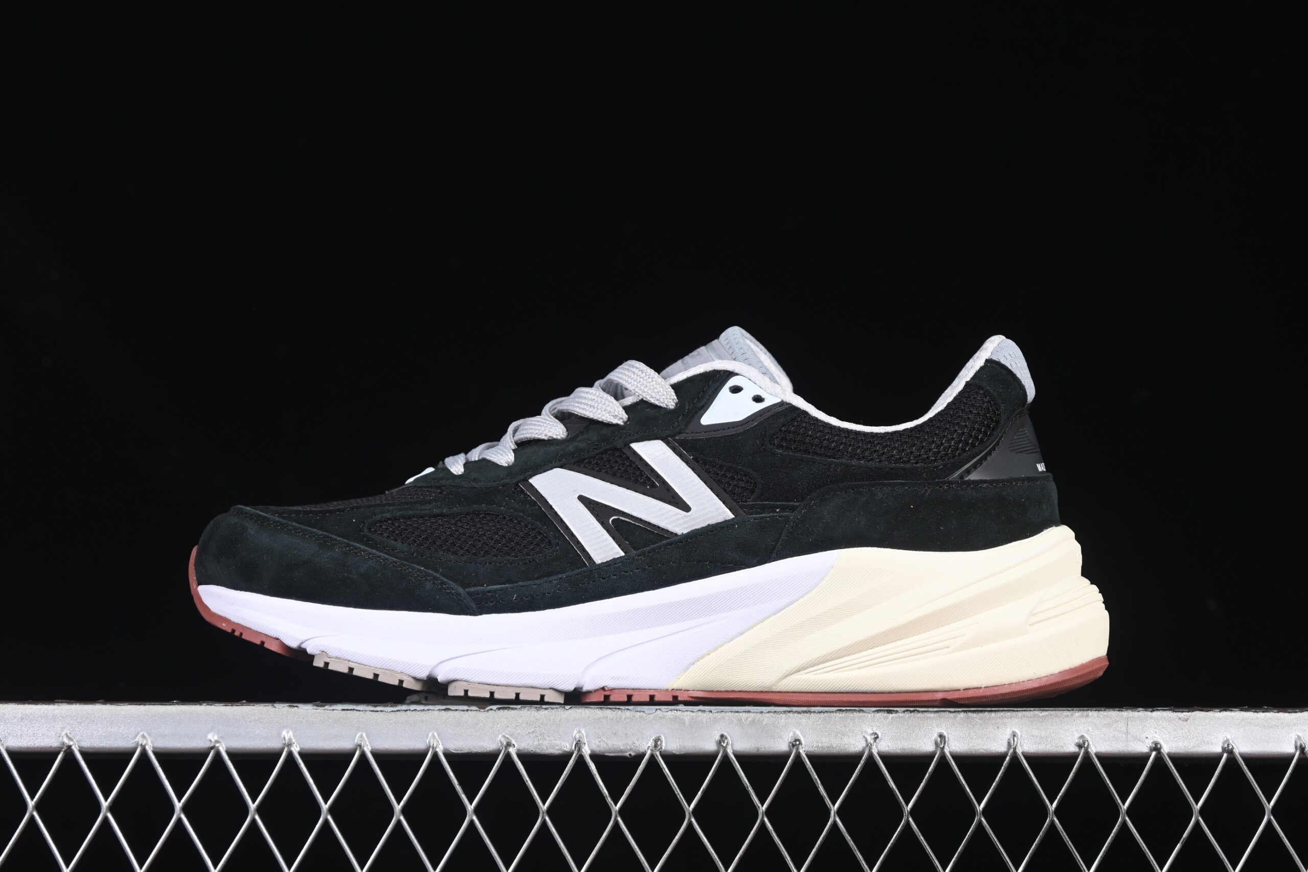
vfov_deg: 18.2
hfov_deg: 27.0
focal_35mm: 75
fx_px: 2725
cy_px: 436
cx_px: 654
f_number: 6.3
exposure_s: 1/60
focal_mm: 50
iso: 160
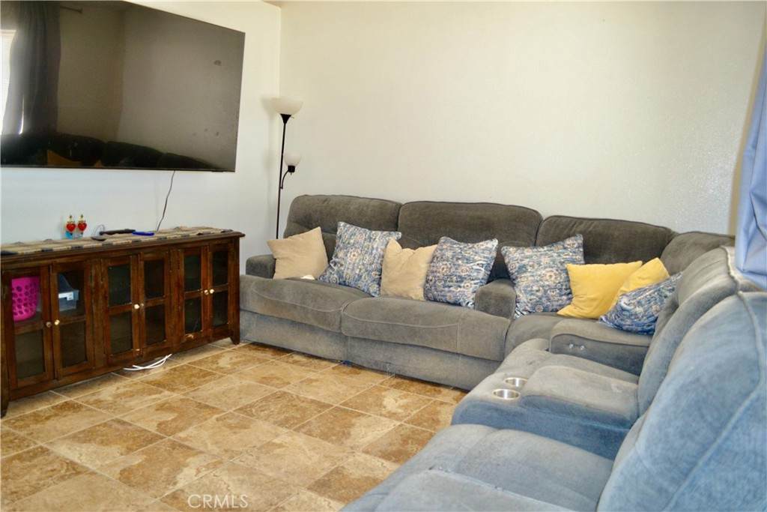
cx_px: 384
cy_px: 256
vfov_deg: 47.9
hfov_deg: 67.4
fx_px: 575
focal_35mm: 27
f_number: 3.5
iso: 560
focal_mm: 18
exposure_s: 1/30
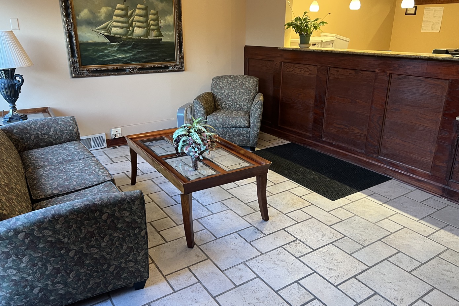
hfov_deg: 65.5
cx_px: 233
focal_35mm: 28
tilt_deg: -19.0
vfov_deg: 46.4
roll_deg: +0.2
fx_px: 357
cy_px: 145
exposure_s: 1/60
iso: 320
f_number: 1.5
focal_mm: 5.7
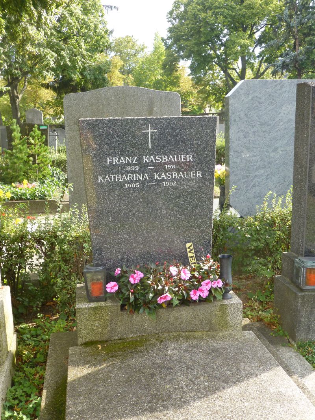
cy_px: 210
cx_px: 158
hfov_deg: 36.8
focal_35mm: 39
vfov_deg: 47.9
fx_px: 473
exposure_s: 1/250
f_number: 3.9
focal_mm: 6.9
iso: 200
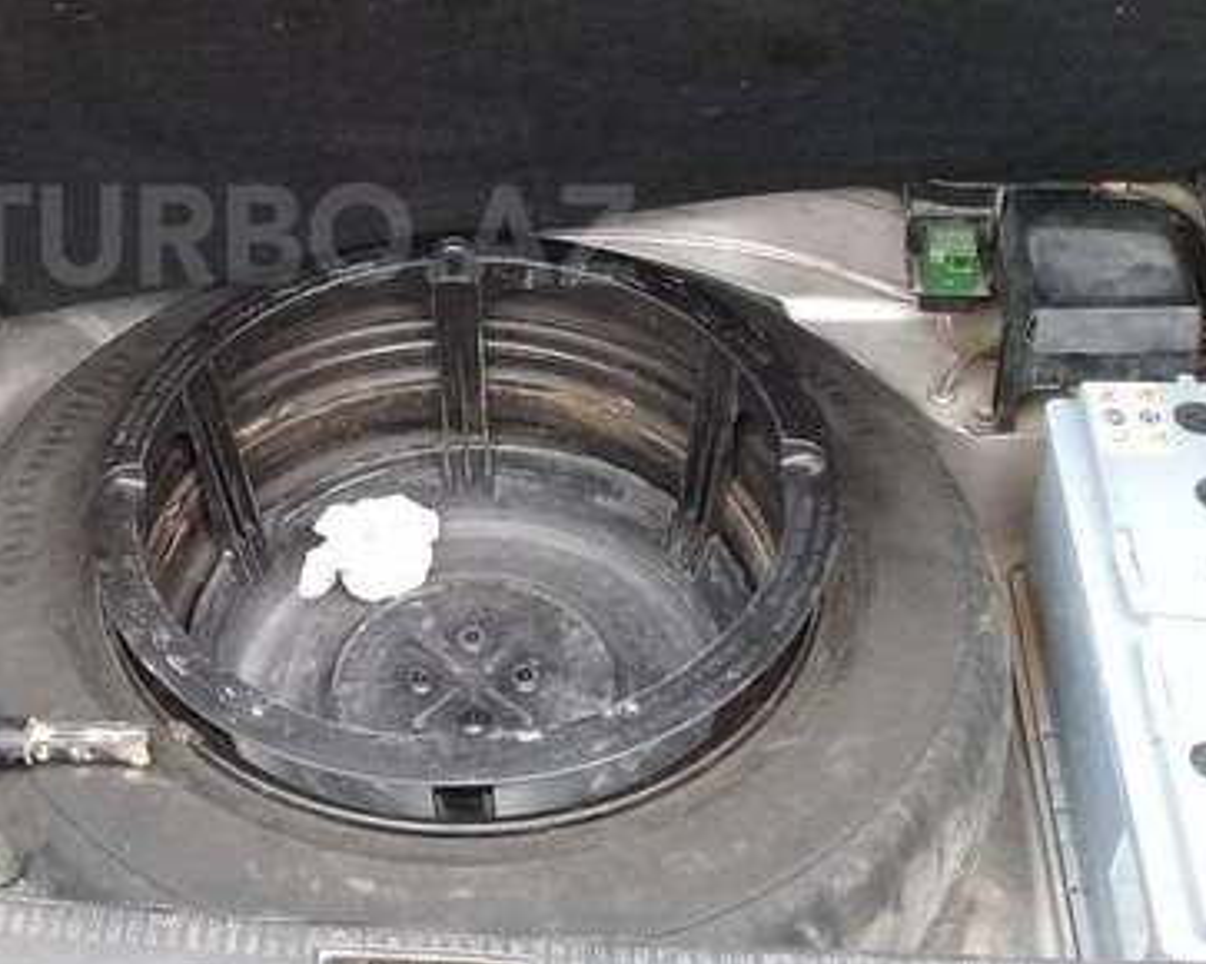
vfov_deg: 27.2
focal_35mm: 55
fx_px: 1962
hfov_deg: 33.5
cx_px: 296
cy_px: 234
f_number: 2.2
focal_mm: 3.3
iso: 64
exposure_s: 1/50
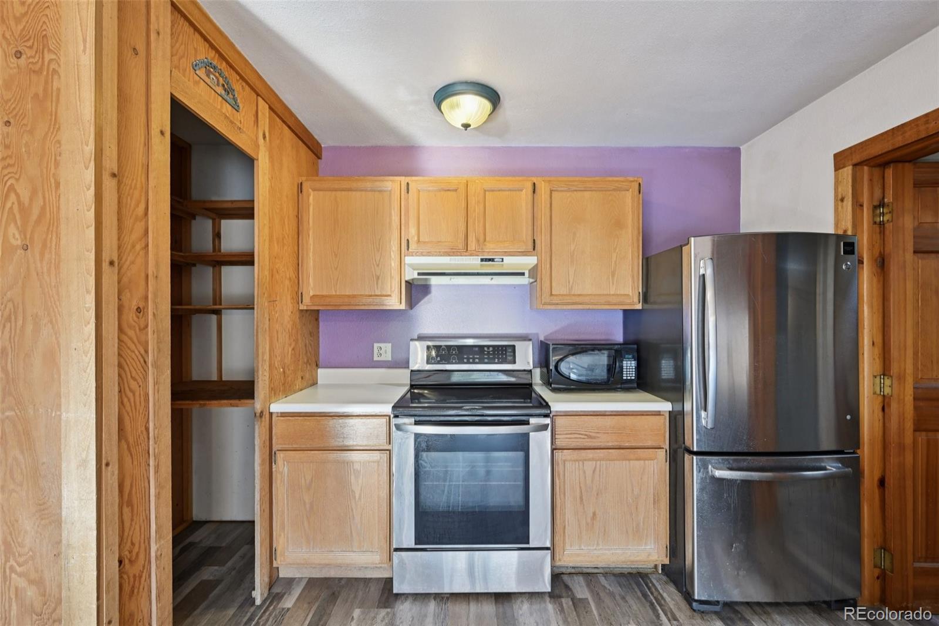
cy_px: 313
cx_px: 470
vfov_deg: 75.5
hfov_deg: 98.6
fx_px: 404
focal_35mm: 16
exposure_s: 1/8
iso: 400
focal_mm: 15.5
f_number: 8
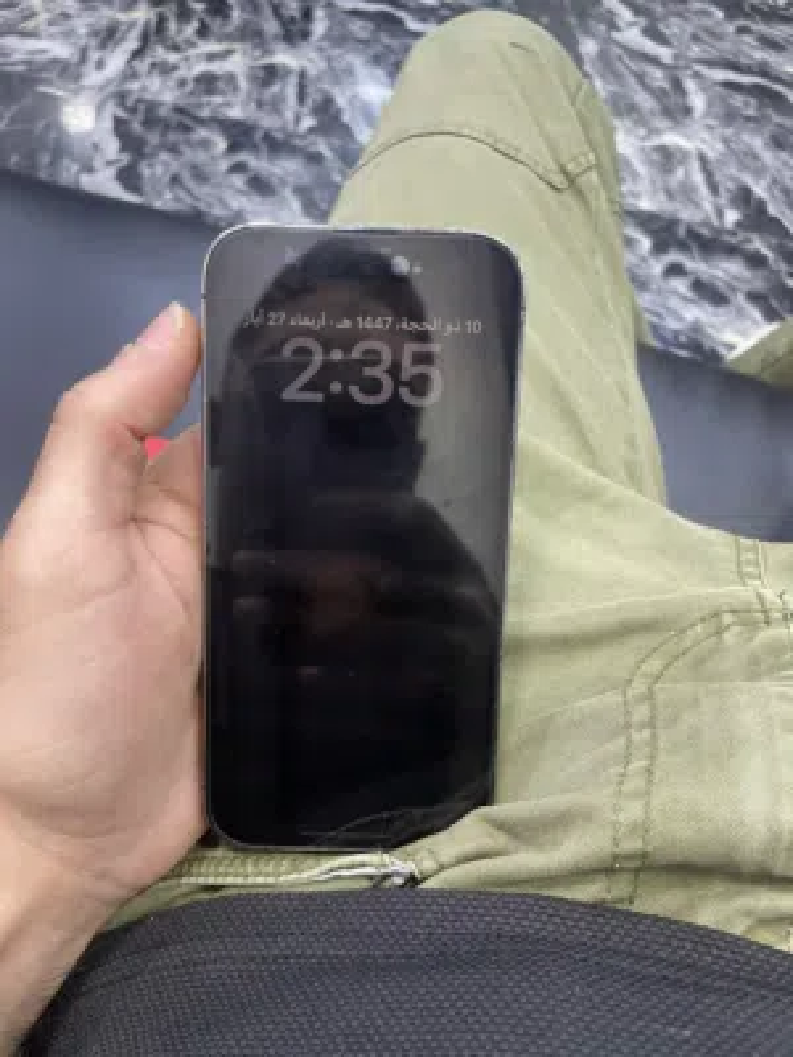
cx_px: 396
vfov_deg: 67.3
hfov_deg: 53.1
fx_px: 794
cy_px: 528
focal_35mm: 26
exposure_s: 1/50
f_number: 1.6
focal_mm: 4.2
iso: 64
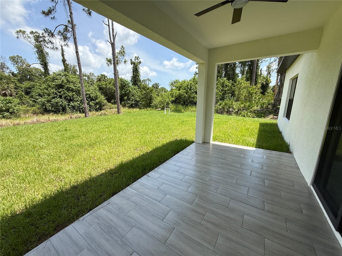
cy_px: 128
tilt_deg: -11.4
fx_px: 138
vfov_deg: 85.7
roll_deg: -0.3
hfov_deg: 102.1
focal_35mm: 14
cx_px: 171
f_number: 2.2
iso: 64
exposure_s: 1/1145
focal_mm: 2.22
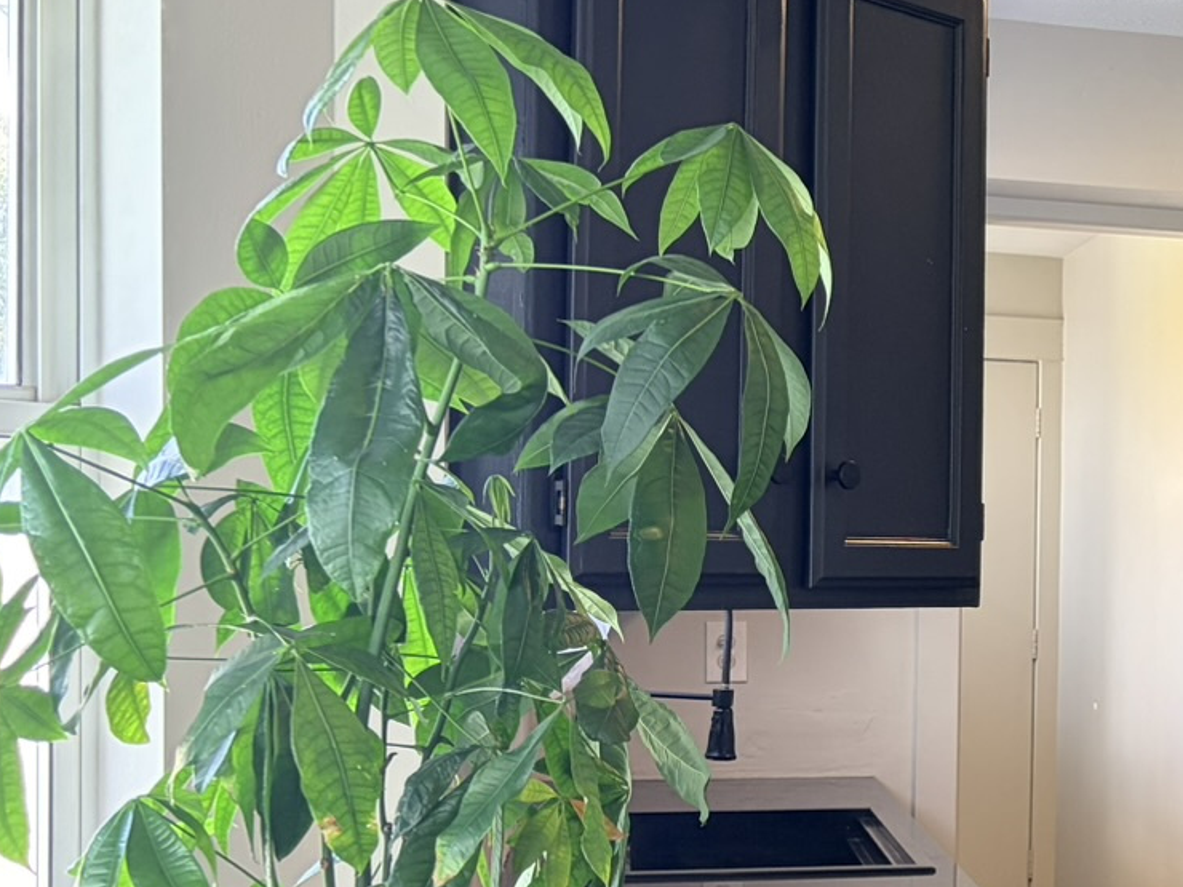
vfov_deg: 20.4
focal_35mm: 72
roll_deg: -0.8
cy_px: 595
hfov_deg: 23.8
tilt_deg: -1.3
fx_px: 2461
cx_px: 1538
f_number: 1.6
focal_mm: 5.96
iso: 125
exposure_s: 1/121
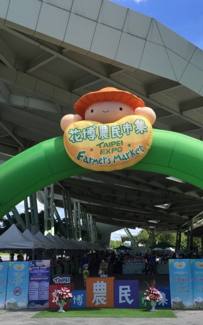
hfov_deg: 30.5
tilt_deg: +11.8
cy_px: 162
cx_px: 110
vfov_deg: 47.2
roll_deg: +0.1
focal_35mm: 42
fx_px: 372
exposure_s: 1/1041
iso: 32
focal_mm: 4.15
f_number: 2.2
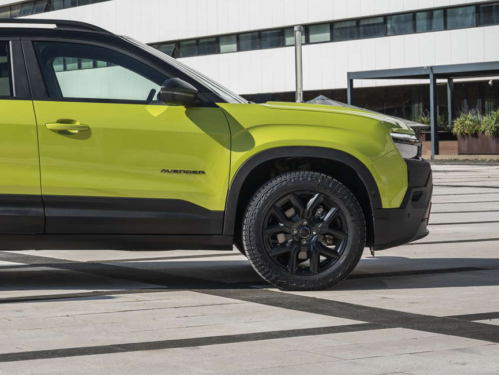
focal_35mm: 106
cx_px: 74
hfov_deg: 18.3
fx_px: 1528
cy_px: 90
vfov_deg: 13.9
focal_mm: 53
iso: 64
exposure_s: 1/320
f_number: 9
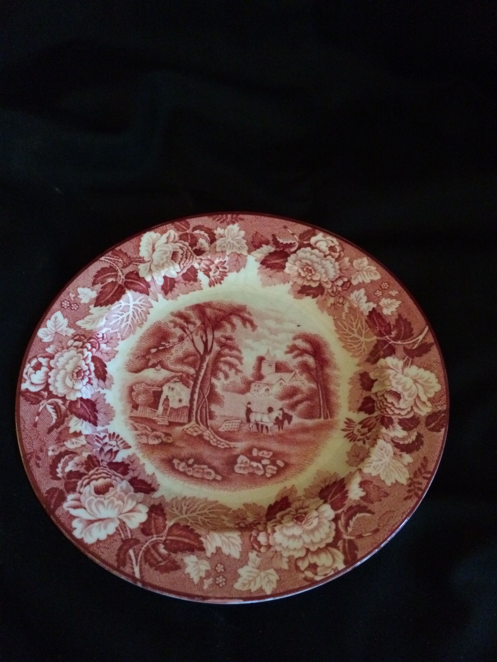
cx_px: 248
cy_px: 331
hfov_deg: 48.2
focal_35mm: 29
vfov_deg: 61.7
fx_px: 555
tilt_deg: -57.3
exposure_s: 1/15
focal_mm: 4.15
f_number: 2.2
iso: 640
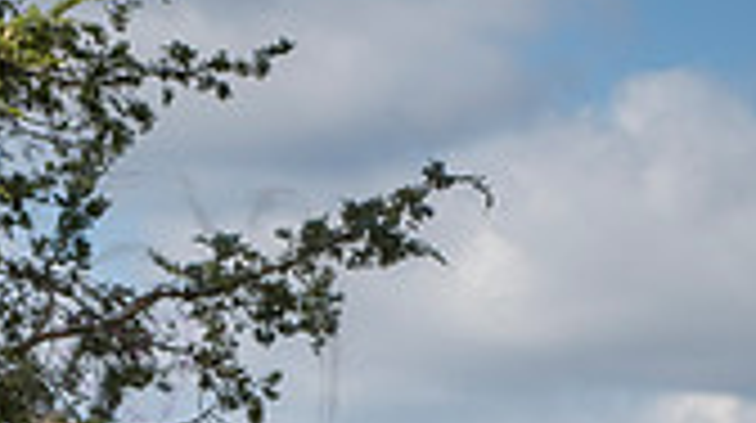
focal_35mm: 225
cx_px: 144
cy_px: 770
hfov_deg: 9.6
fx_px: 4505
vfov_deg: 5.3
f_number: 13
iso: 800
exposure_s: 1/640
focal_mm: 80
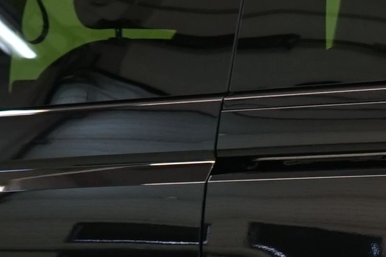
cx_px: 444
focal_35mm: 413
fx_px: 4427
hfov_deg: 5.0
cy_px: 310
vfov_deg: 3.3
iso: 500
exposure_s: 1/40
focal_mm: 53
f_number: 5
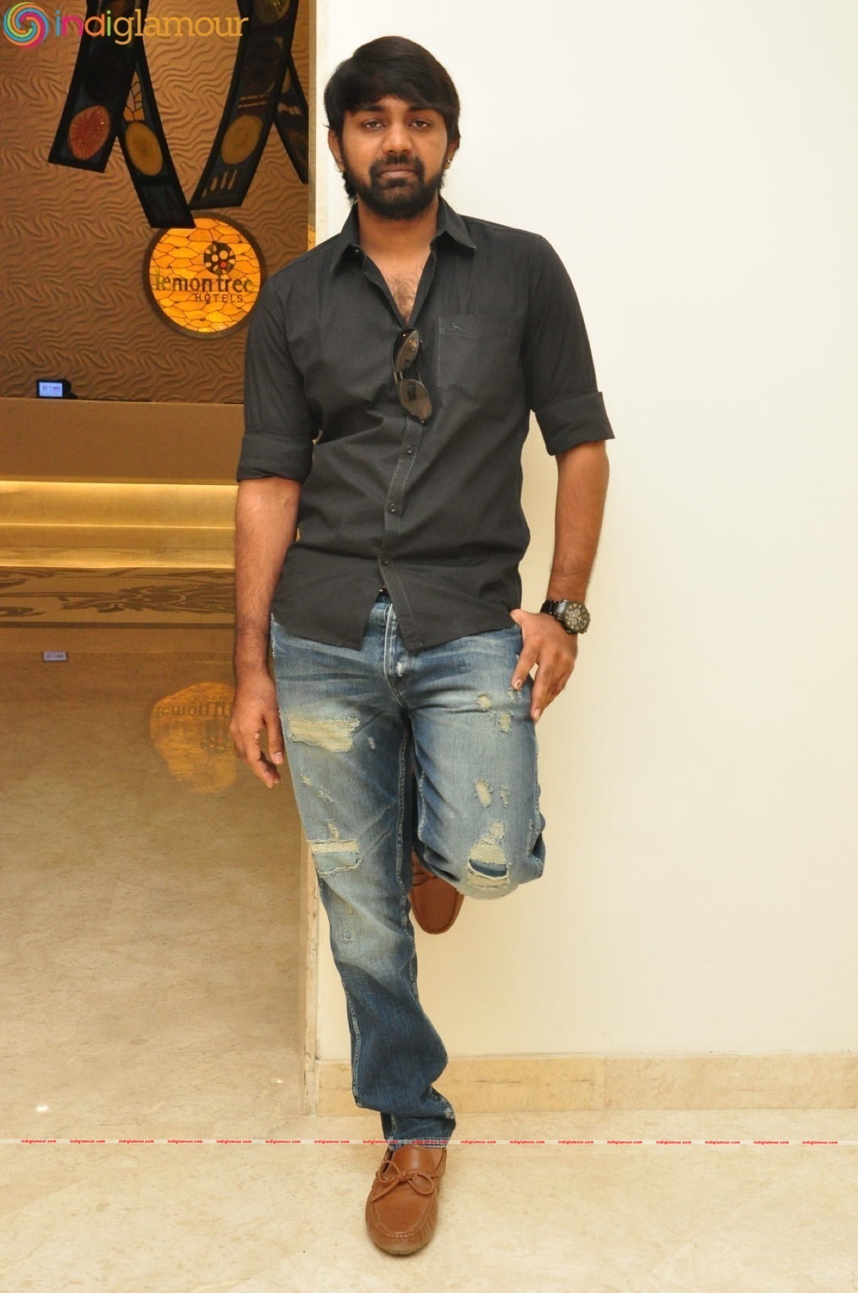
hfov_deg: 28.0
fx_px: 1721
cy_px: 646
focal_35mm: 48
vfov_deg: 41.2
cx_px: 429
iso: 1600
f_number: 7.1
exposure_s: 1/125
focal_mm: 32
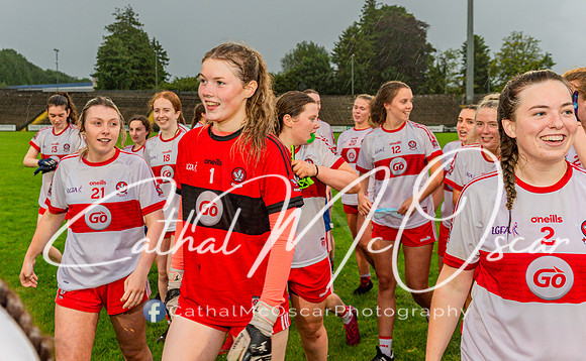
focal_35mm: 38
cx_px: 265
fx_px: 605
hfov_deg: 51.6
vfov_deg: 33.2
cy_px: 148
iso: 1600
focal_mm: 34
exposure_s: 1/200
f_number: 3.5
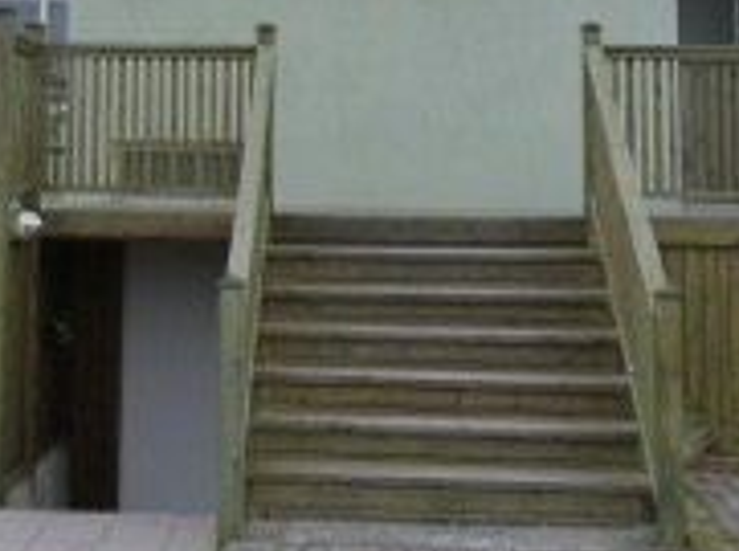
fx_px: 1534
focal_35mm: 72
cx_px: 237
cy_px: -8
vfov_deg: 19.7
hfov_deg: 26.9
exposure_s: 1/250
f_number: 4.5
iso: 125
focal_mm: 4.5
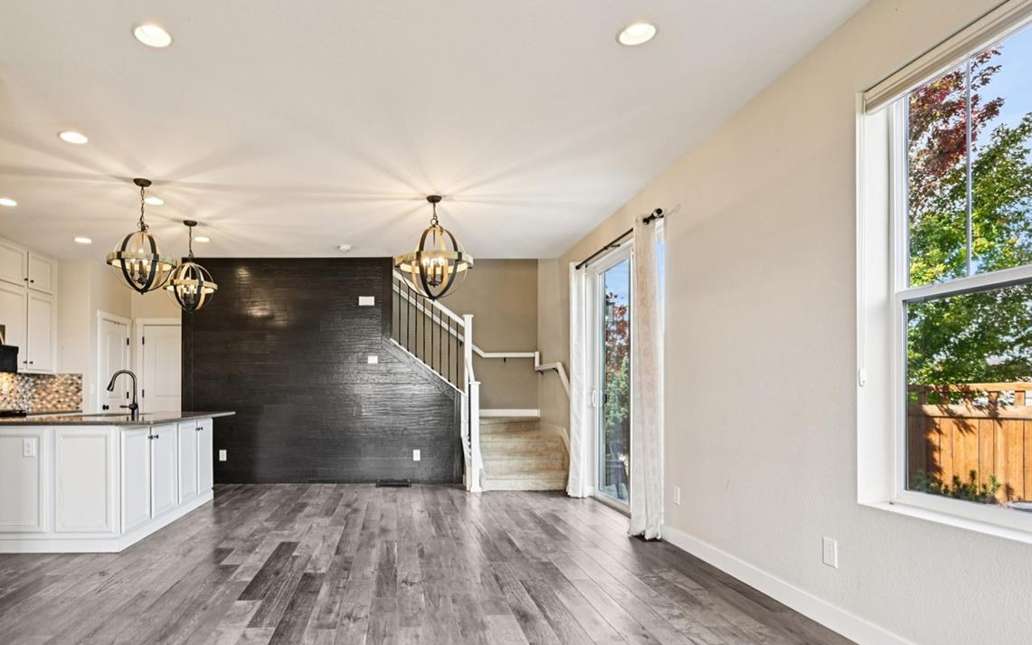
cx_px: 391
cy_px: 385
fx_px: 562
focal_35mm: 20
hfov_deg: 83.5
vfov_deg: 59.2
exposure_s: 1/15
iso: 180
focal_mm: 14
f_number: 8
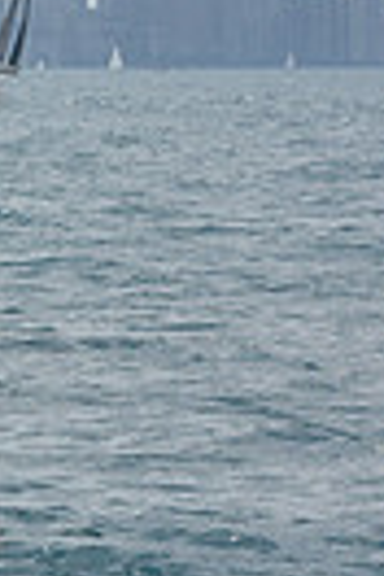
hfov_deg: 3.4
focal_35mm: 397
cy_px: -11
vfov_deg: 5.2
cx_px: -833
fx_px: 6352
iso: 250
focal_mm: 90
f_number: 9
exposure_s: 1/1250
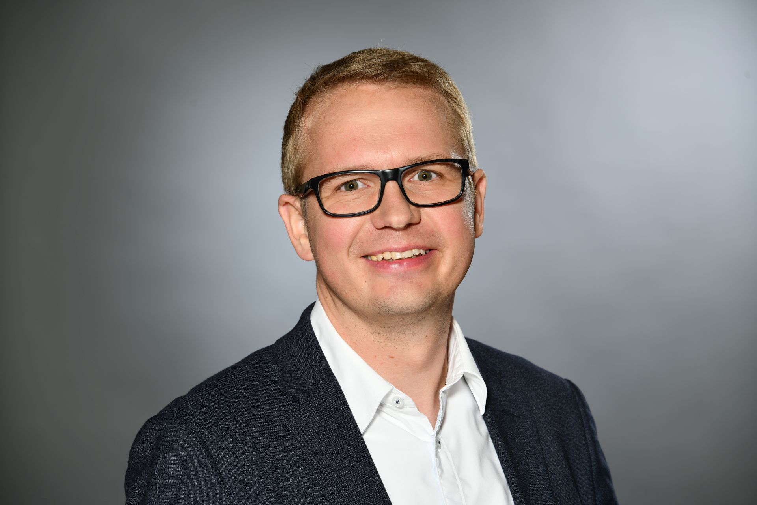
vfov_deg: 7.4
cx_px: 378
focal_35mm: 185
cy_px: 252
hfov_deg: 11.1
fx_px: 3890
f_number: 8
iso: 64
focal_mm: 185
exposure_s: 1/160
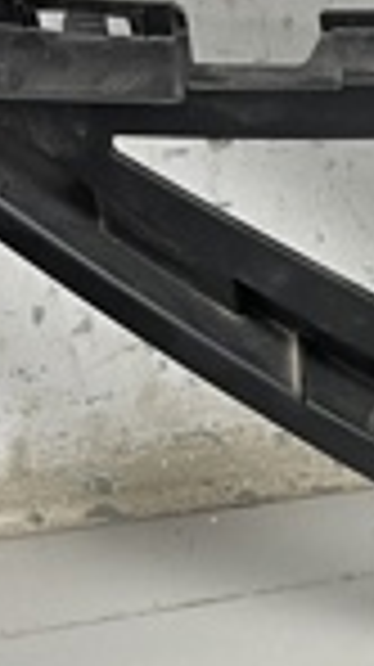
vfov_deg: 18.1
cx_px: 793
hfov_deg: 9.5
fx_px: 2085
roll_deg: +1.8
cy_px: 238
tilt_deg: -20.5
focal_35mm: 118
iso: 80
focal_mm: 5.1
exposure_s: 1/50
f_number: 1.6
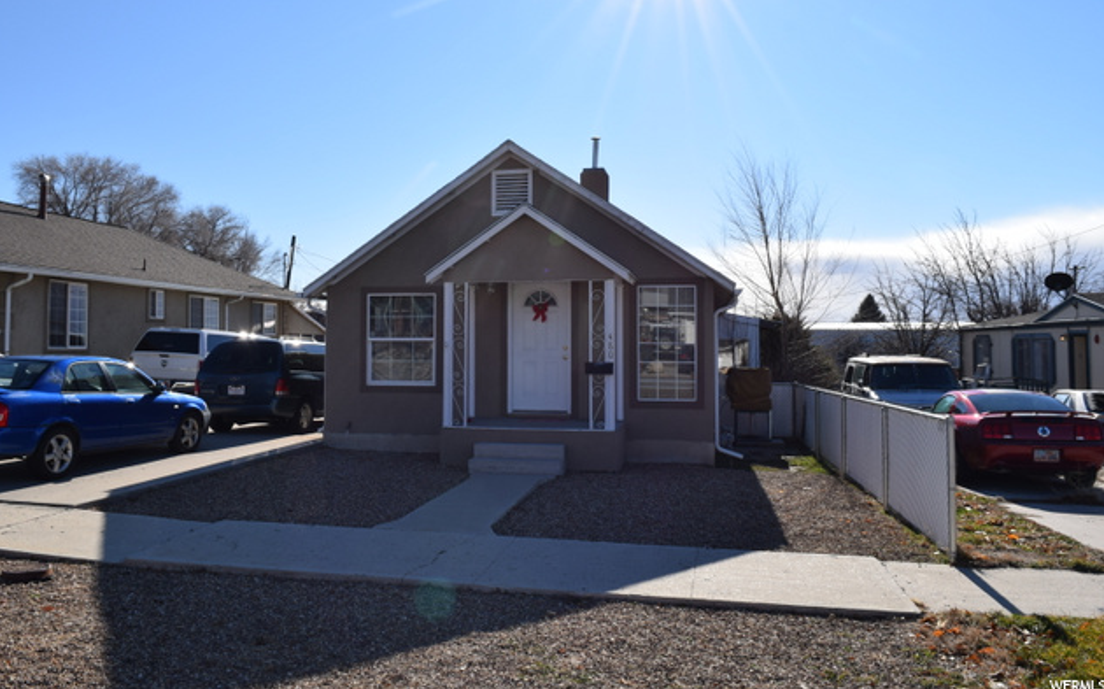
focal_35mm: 28
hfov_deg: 66.5
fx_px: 842
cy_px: 317
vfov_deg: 44.4
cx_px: 545
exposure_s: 1/200
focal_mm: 18
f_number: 11
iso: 100
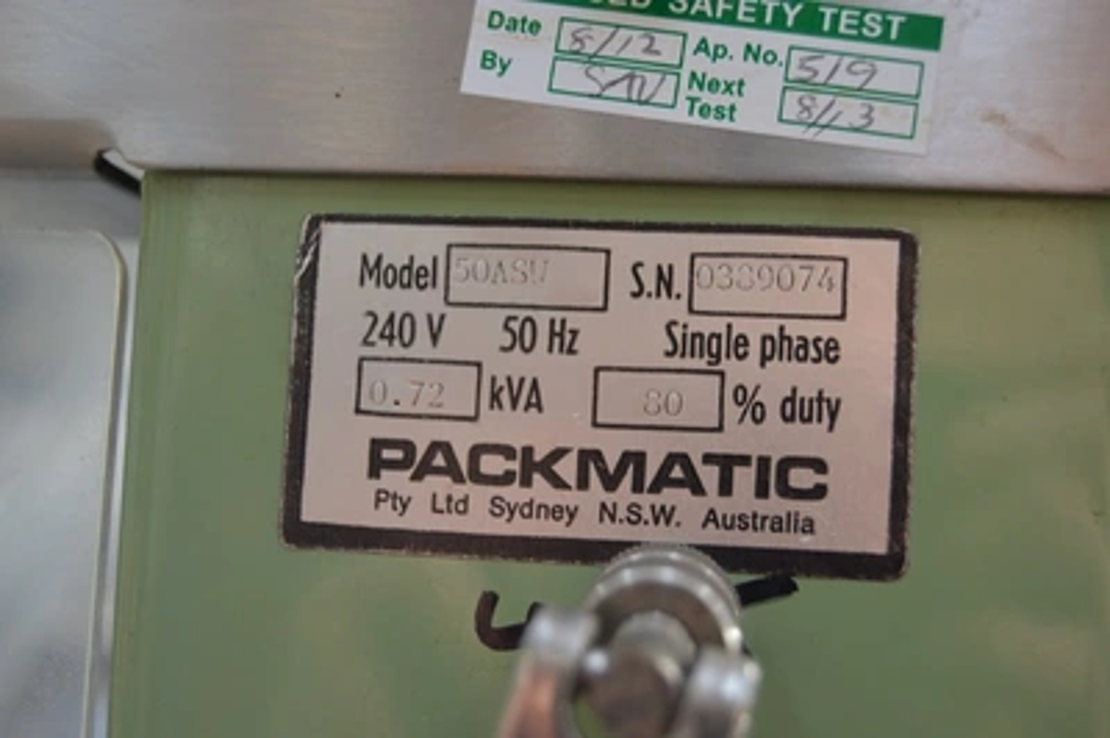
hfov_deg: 37.9
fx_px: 1617
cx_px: 555
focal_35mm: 52
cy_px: 369
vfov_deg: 25.7
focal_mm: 35
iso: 400
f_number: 4.5
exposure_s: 1/60
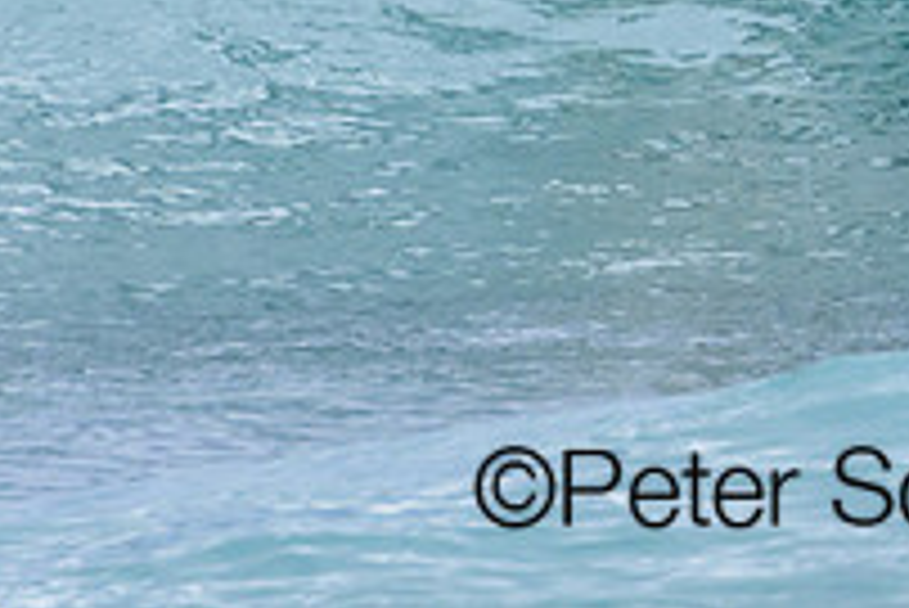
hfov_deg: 0.8
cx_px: 824
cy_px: -259
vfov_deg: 0.6
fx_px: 61677
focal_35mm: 2441
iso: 2800
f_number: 11
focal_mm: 850
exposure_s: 1/2000
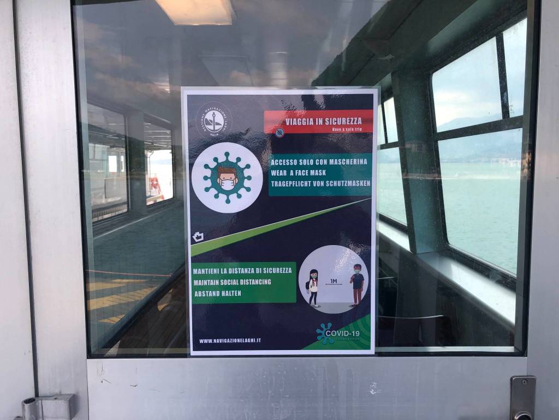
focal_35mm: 28
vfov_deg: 49.7
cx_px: 280
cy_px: 210
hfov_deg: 63.4
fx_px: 452
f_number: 1.8
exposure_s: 1/343
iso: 20
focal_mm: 3.99
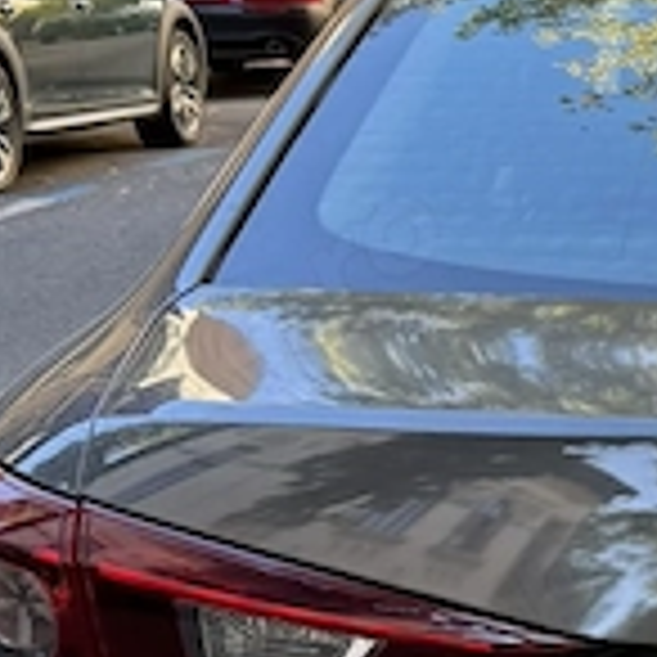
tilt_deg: -13.9
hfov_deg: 13.8
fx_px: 2491
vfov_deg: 14.9
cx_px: 1076
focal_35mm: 116
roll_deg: -2.3
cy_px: 544
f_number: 1.78
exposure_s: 1/172
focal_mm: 6.76
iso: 80
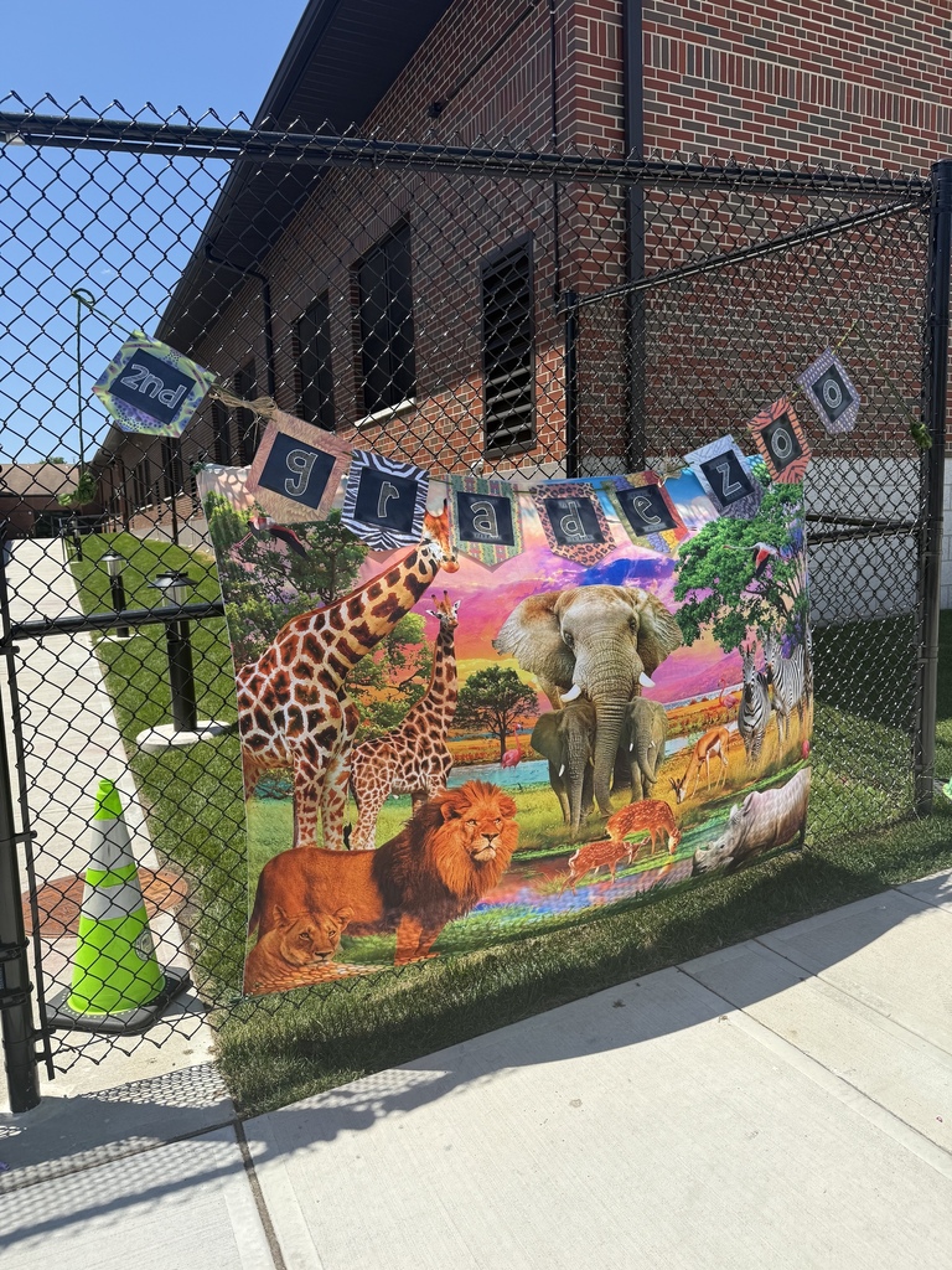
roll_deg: +1.5
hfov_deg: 56.8
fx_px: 880
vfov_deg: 71.6
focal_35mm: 24
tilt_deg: -7.5
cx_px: 476
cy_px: 635
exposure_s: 1/2907
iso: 80
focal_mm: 6.76
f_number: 1.78
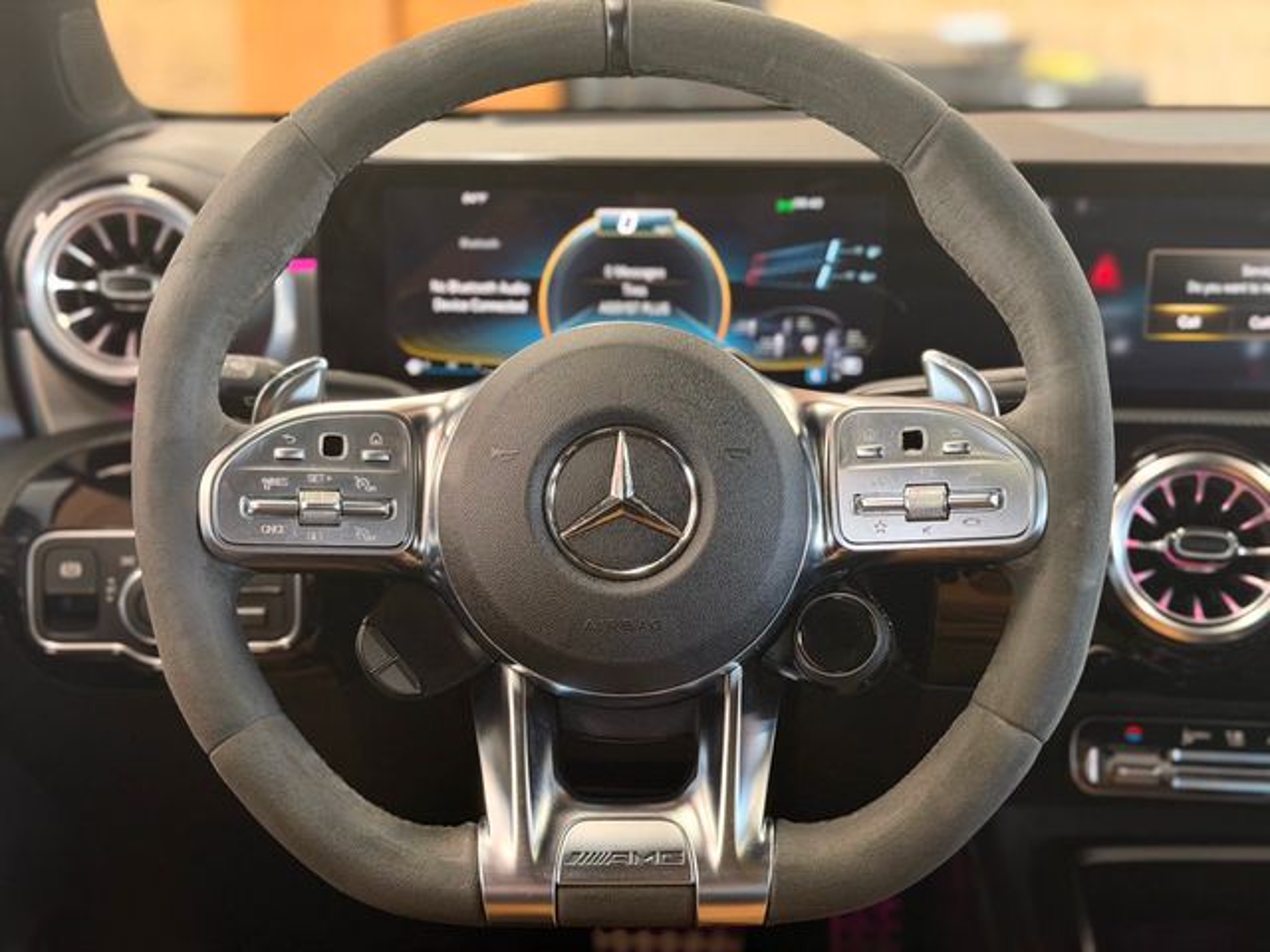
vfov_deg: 30.3
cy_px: 476
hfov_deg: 39.7
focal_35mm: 48
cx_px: 635
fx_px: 1761
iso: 250
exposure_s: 1/40
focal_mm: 6.76
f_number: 1.78
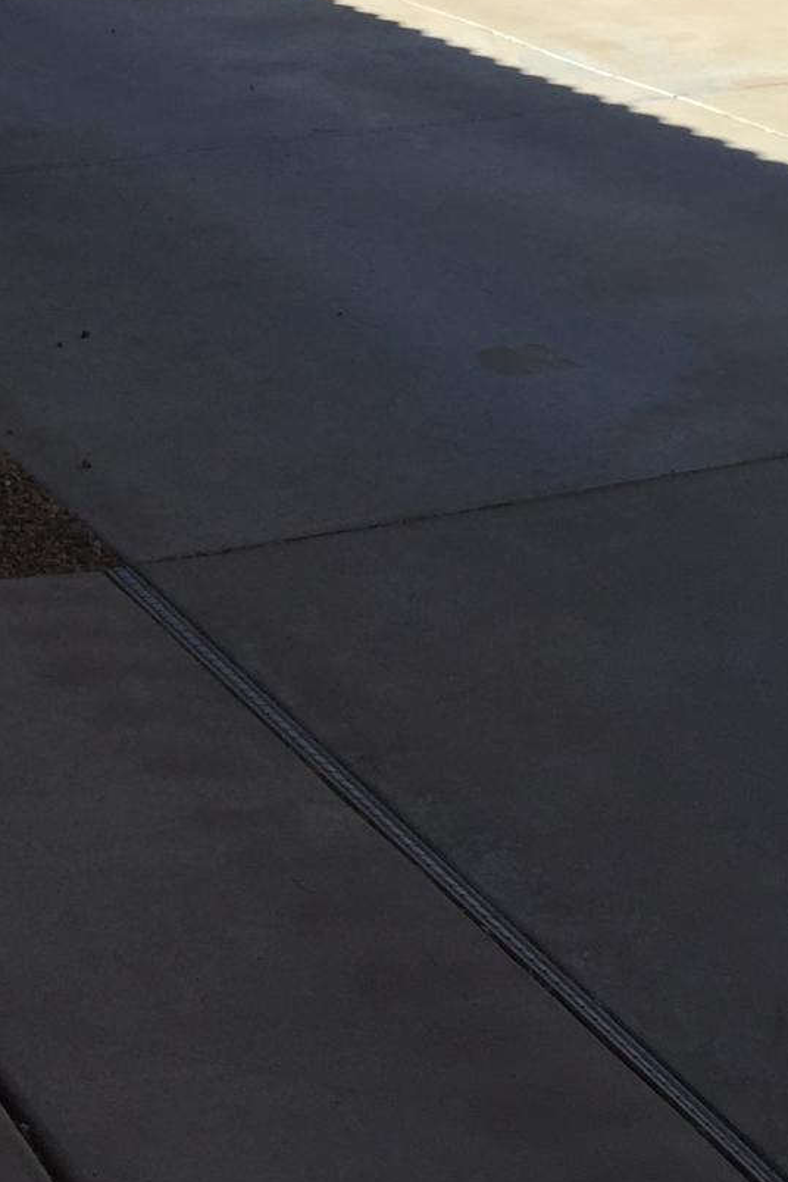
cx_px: 207
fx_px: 2462
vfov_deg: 26.1
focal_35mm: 75
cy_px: 107
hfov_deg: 18.1
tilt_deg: -12.7
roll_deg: -0.5
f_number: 2.2
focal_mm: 4.15
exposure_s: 1/1412
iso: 32
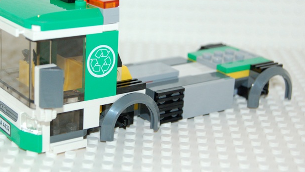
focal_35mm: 82
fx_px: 663
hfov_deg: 25.8
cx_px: 122
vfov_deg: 14.7
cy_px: 54
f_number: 5
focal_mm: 40
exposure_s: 1/60
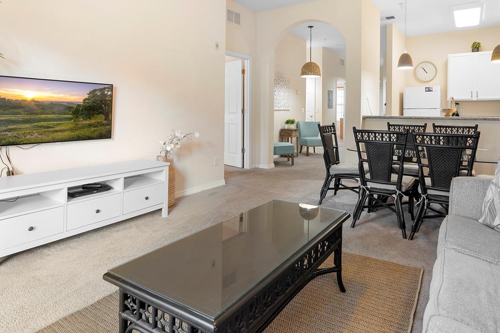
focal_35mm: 22
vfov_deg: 56.1
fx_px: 305
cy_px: 114
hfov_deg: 78.2
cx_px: 284
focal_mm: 16
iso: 800
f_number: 8
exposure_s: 1/2
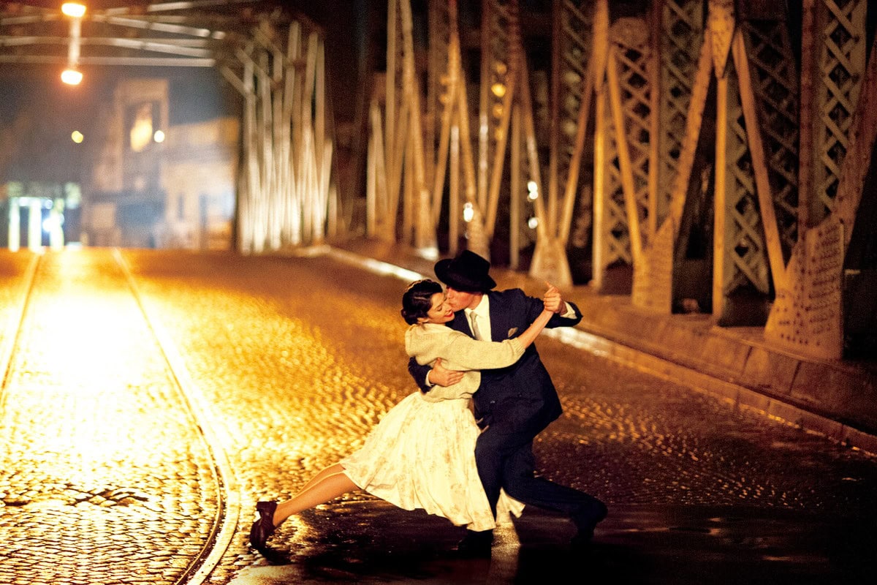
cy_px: 292
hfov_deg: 19.5
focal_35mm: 105
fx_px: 2558
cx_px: 438
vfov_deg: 13.0
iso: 6400
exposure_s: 1/80
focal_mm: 105
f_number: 2
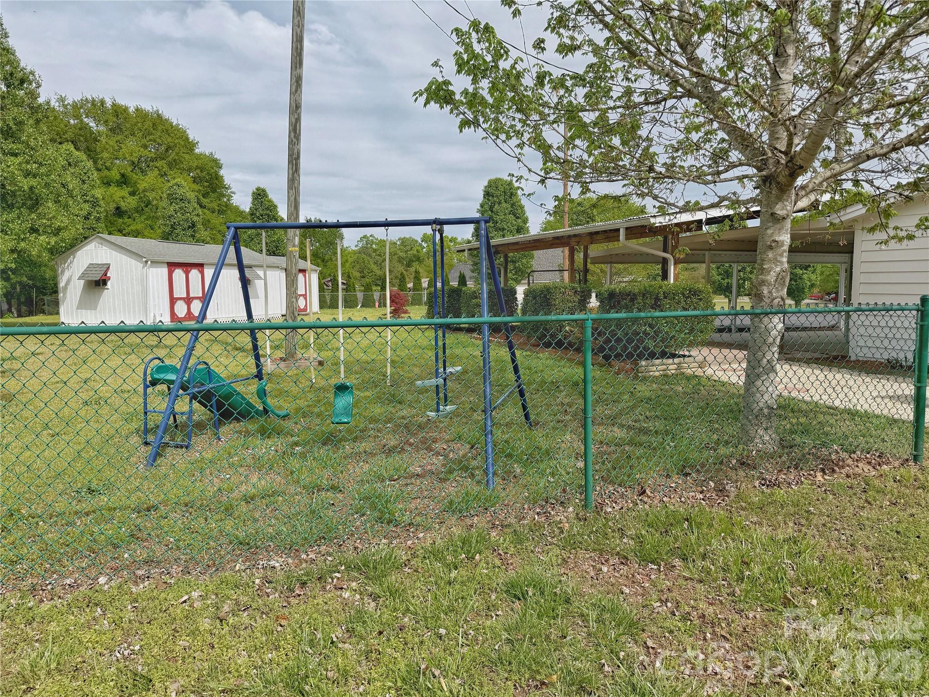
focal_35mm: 24
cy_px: 348
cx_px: 464
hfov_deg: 71.6
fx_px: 644
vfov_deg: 56.8
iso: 80
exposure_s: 1/8130
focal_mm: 6.76
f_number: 1.78
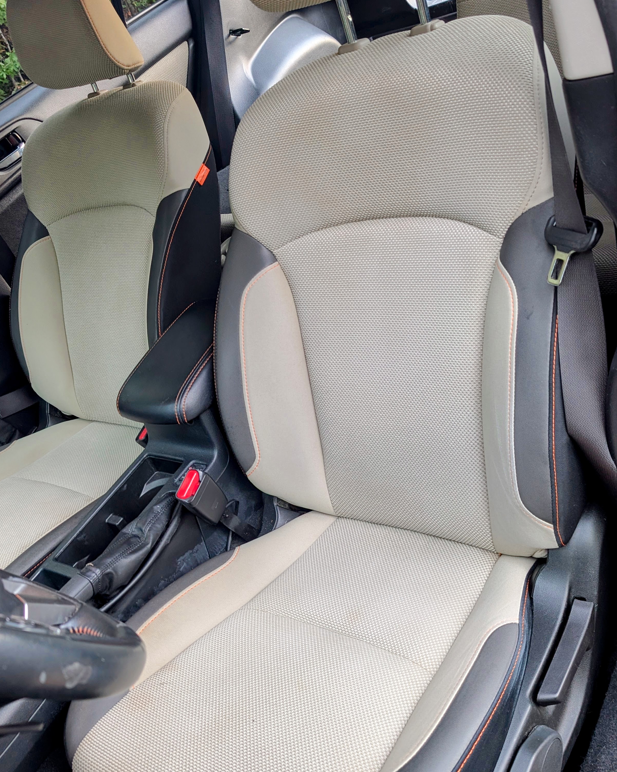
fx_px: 730
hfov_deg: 45.8
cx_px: 321
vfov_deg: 55.7
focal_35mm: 32
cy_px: 382
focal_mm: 6.9
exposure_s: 1/23.8
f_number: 1.68
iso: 147
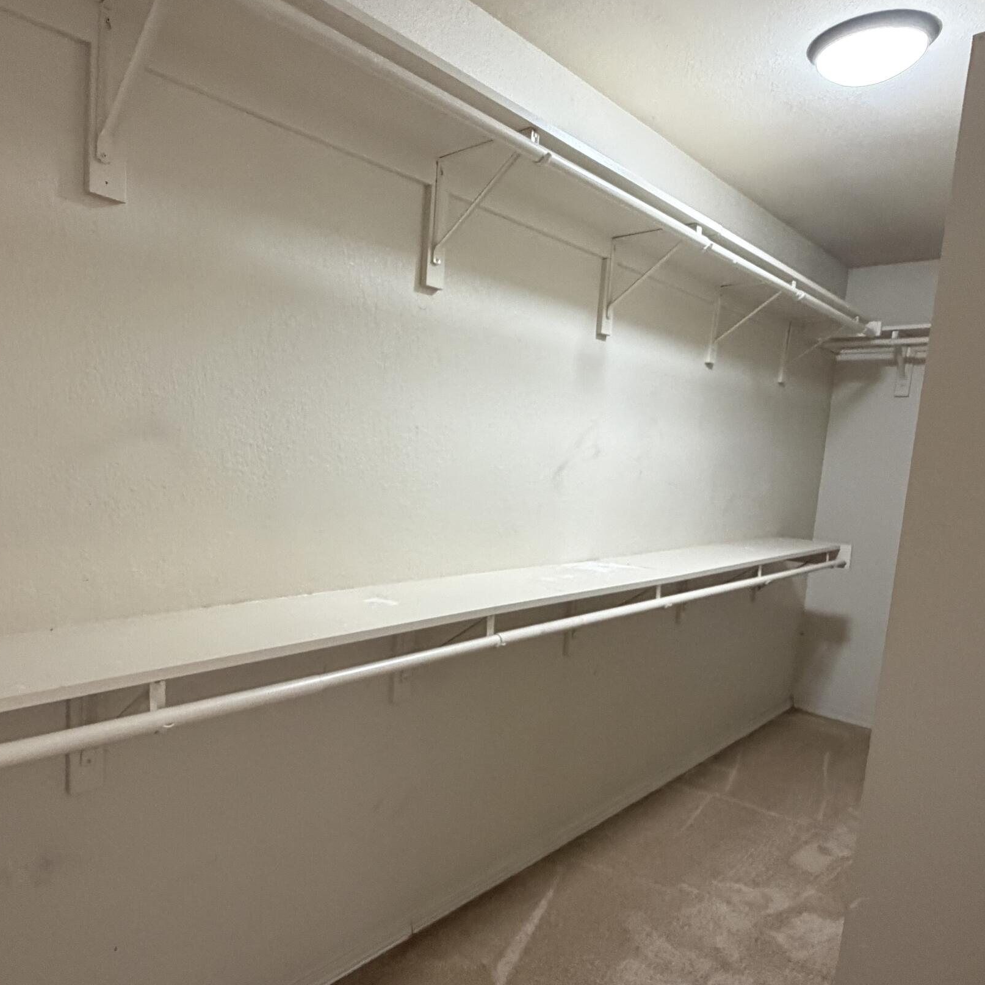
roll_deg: -2.7
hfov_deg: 66.8
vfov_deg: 67.2
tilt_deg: -7.0
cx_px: 409
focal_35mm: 23
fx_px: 740
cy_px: 533
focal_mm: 2.22
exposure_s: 1/60
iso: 500
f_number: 2.2
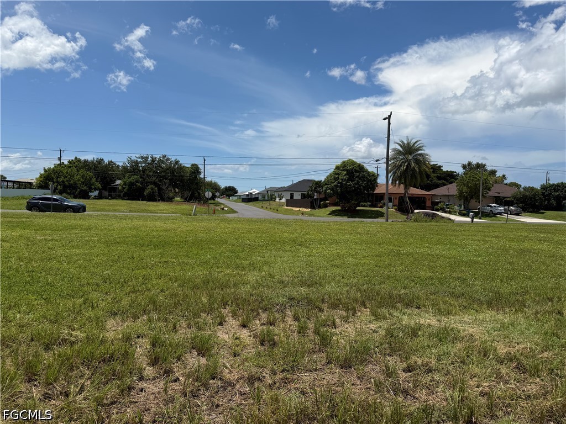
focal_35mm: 24
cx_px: 283
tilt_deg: -2.6
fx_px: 392
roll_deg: -2.2
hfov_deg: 71.6
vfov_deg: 56.8
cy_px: 212
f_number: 1.78
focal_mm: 6.76
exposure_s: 1/8130
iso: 80
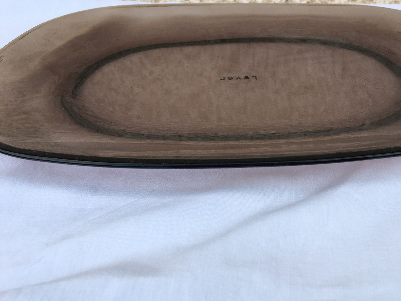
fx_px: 394
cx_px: 227
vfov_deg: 41.8
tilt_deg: -34.5
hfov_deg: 53.8
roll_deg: +1.6
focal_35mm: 34
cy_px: 157
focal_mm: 4.15
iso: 25
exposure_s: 1/351
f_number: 2.2
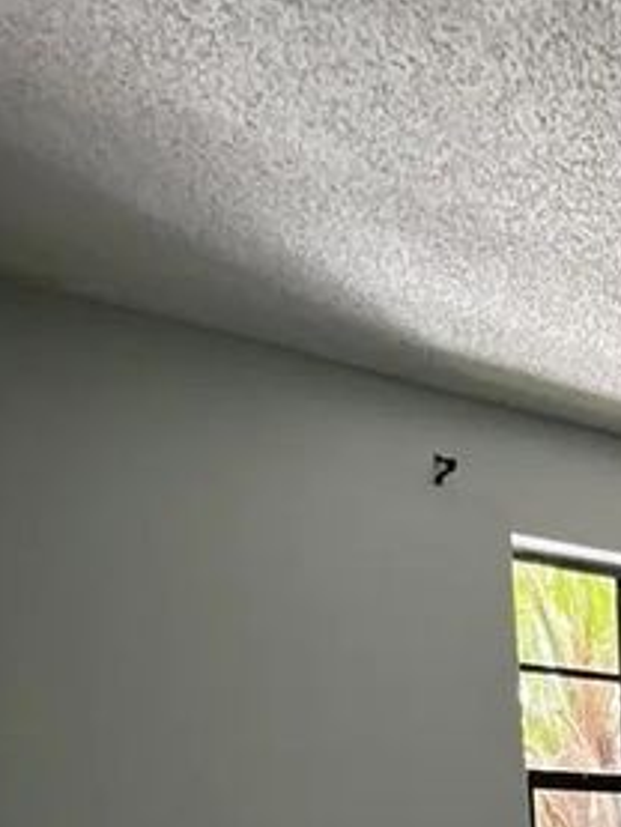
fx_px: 956
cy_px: 1076
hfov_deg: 26.4
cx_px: 926
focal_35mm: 40
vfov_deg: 33.8
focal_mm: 1.57
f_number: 1.8
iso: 50
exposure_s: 1/47
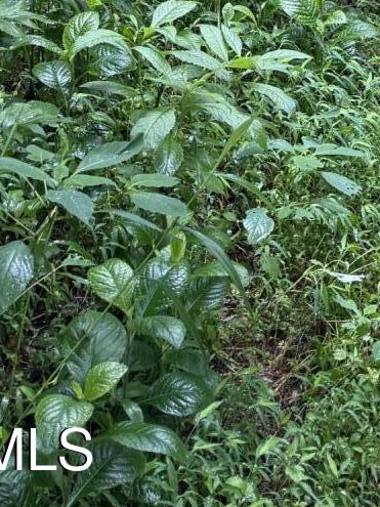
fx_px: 1420
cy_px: -480
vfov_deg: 16.1
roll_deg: +2.6
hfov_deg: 14.8
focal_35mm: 97
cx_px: 425
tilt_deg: -5.5
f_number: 1.78
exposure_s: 1/143
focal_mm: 6.76
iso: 100
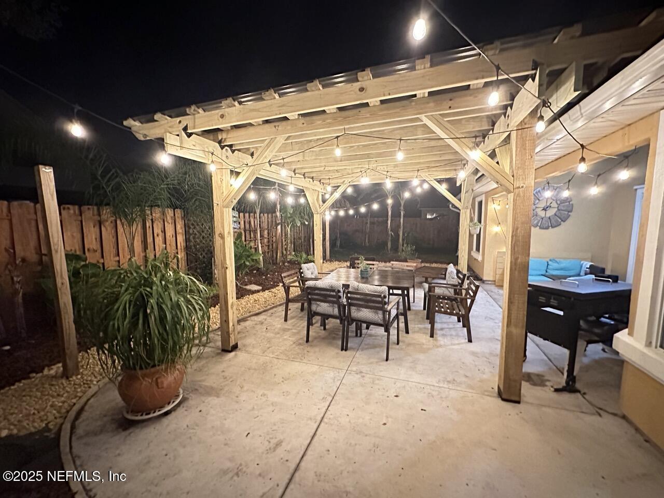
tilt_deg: -6.0
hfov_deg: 102.1
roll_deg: +0.0
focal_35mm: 14
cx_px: 332
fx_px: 269
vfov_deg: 85.7
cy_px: 249
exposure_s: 1/24
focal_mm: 2.22
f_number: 2.2
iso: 2500
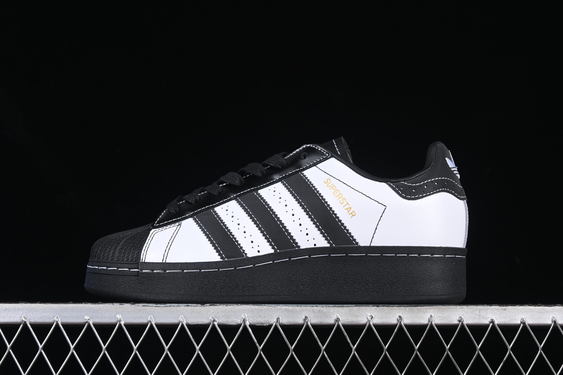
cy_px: 188
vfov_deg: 18.2
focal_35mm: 75
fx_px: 1173
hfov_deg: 27.0
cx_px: 282
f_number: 6.3
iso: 160
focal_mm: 50
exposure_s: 1/60
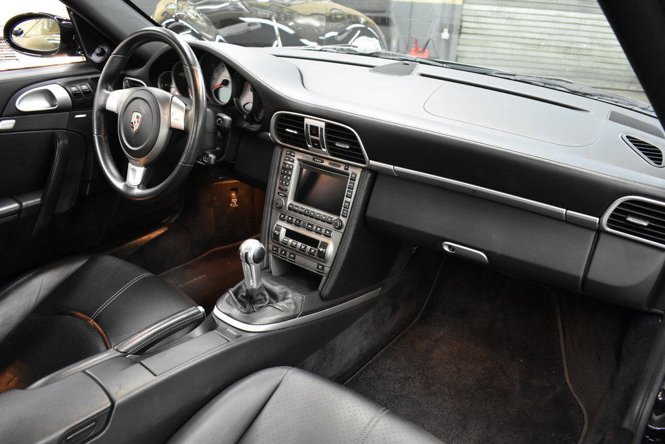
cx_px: 332
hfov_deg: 61.9
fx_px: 554
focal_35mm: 30
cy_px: 222
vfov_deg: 43.6
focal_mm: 20
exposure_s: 1/30
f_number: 3.5
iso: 2800
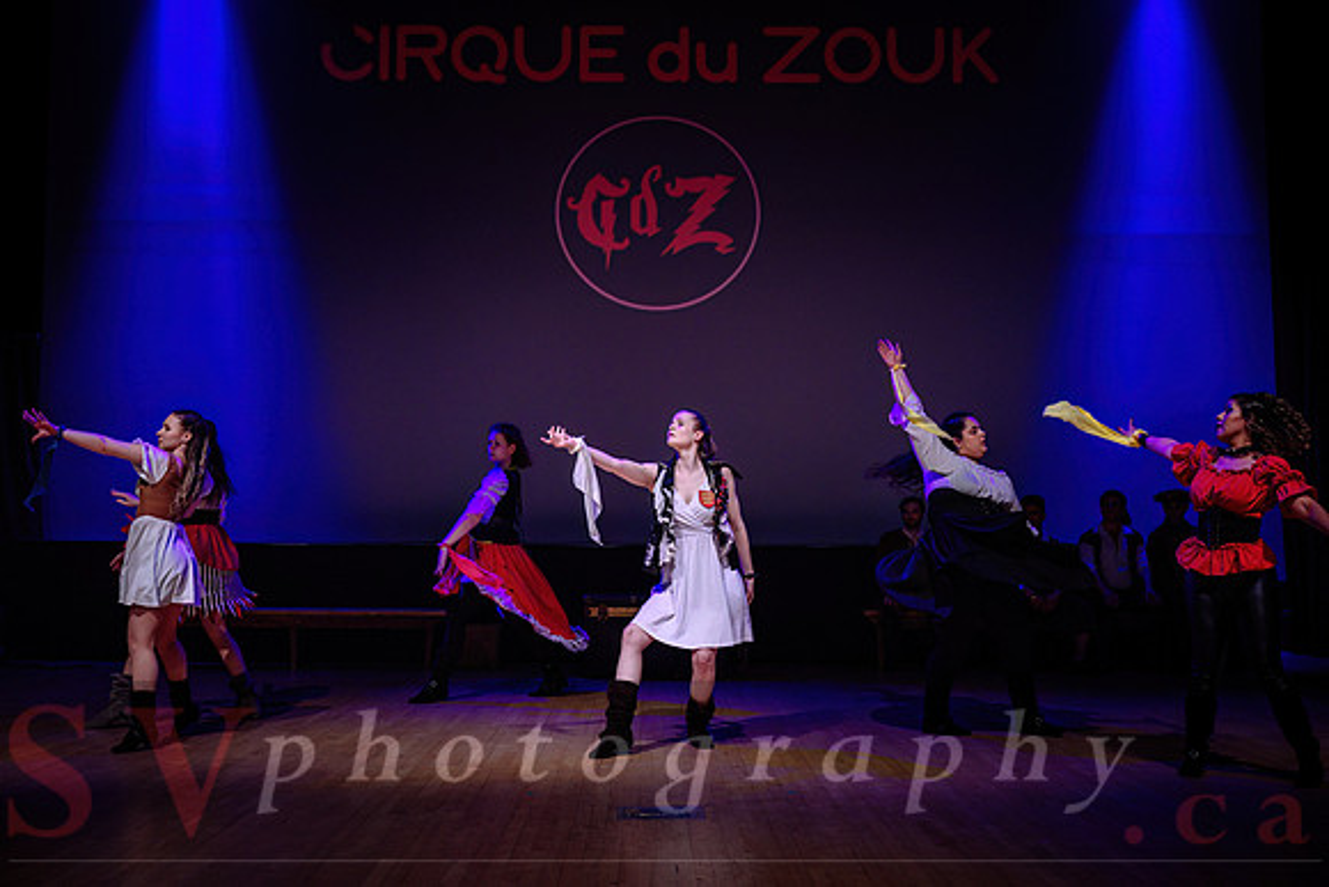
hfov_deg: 46.3
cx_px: 643
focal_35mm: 42
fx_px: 1555
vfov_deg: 31.8
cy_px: 457
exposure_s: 1/320
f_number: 2.8
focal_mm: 40
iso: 1600
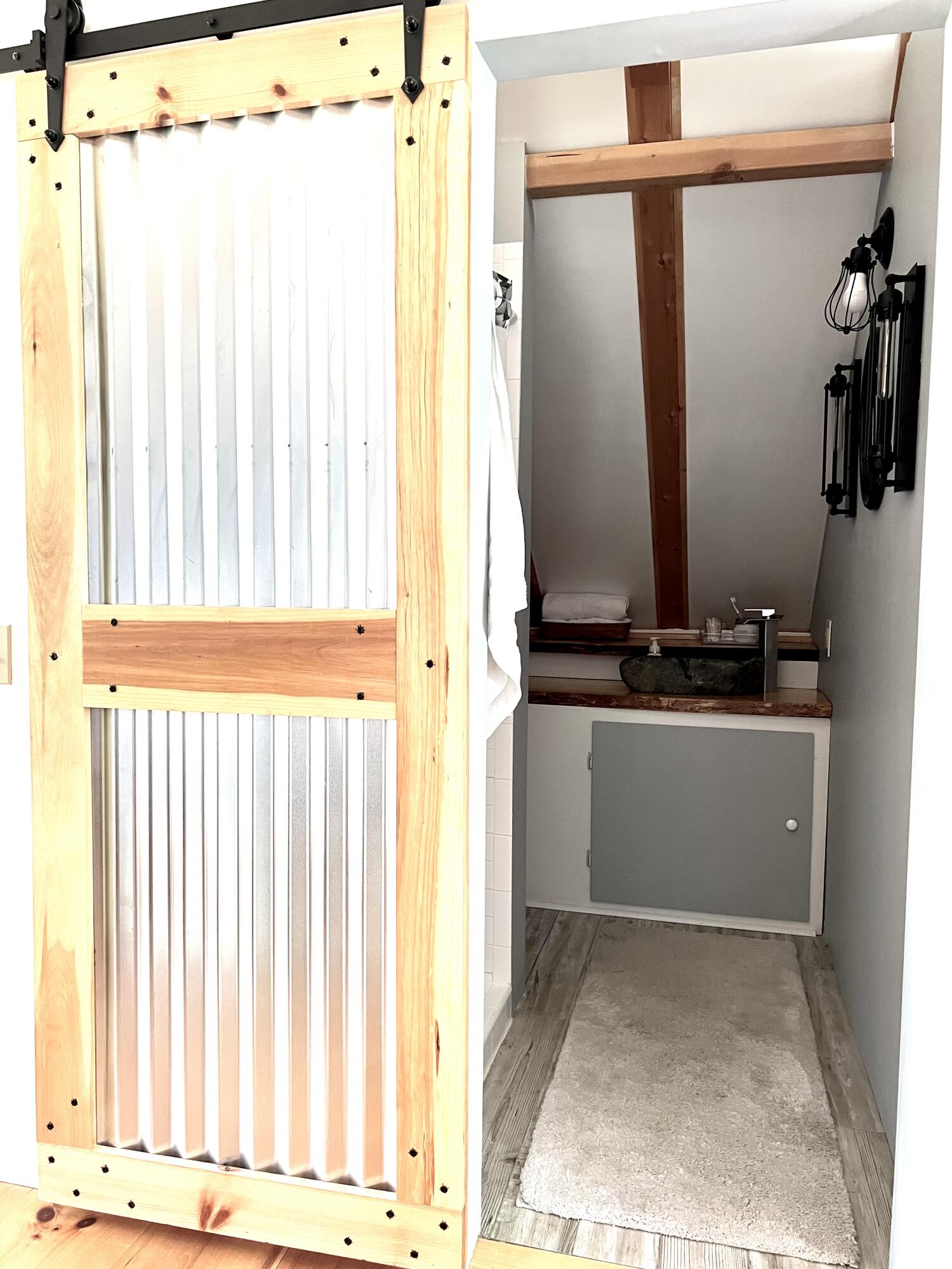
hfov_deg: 53.1
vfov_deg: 67.3
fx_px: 953
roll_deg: -1.3
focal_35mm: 26
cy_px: 634
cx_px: 476
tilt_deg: -3.1
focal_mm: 5.7
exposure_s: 1/73
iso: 125
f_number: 1.5
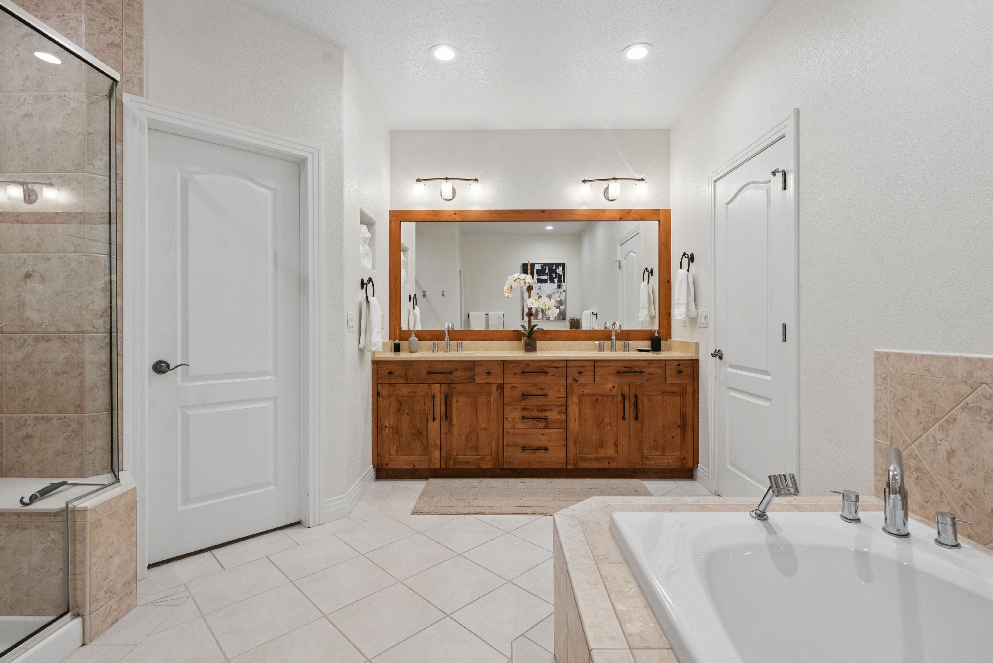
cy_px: 332
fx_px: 469
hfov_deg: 93.2
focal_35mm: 17
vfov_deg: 70.5
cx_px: 496
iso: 1000
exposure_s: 1/60
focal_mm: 17
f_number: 9
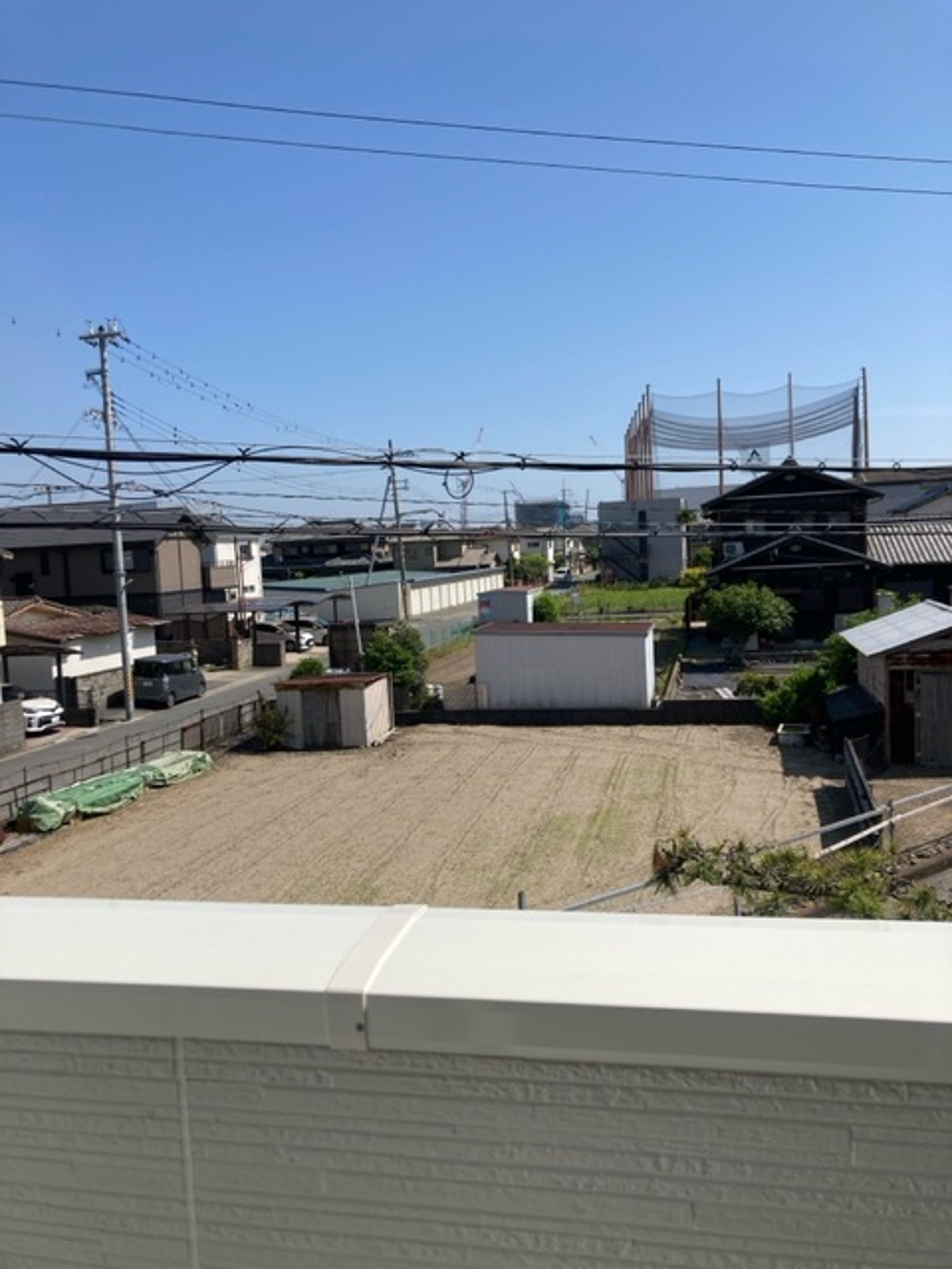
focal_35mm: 28
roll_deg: +2.4
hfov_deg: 49.7
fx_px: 1027
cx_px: 476
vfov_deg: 63.4
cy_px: 634
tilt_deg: -1.7
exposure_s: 1/3040
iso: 20
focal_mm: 3.99
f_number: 1.8
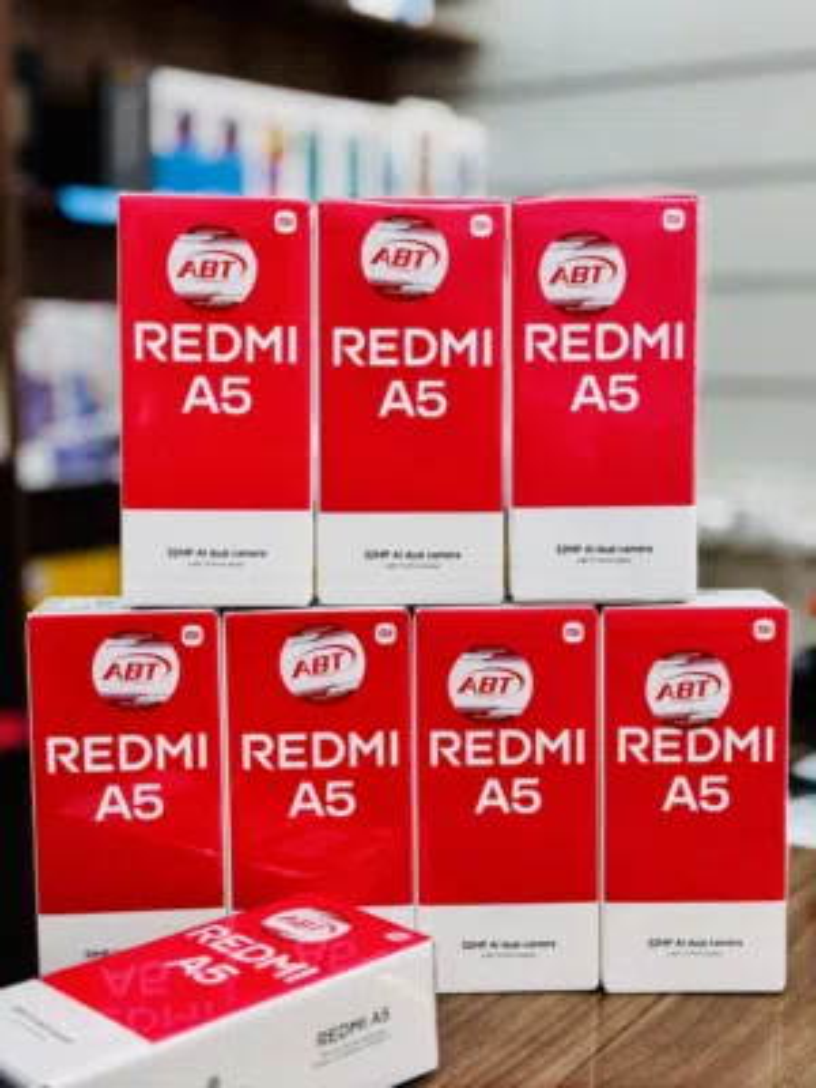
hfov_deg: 30.3
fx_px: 1509
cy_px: 544
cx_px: 408
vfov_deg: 39.7
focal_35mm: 48
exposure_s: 1/100
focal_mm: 6.76
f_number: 1.78
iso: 80
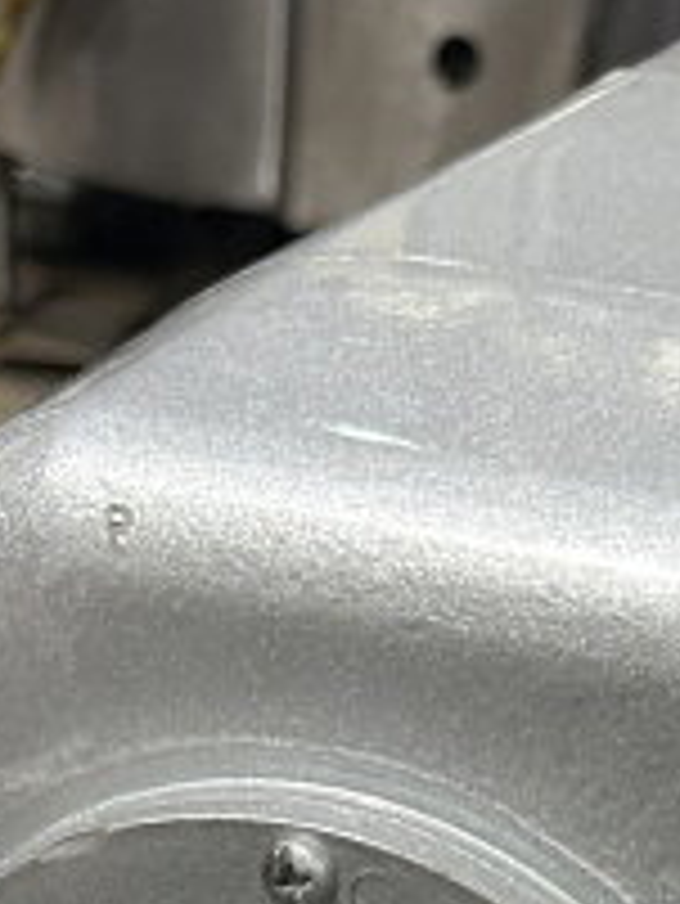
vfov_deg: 16.6
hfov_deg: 15.2
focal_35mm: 97
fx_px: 2538
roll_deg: -5.8
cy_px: 1662
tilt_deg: -40.6
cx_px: 477
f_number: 1.78
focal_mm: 6.86
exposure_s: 1/60
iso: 250
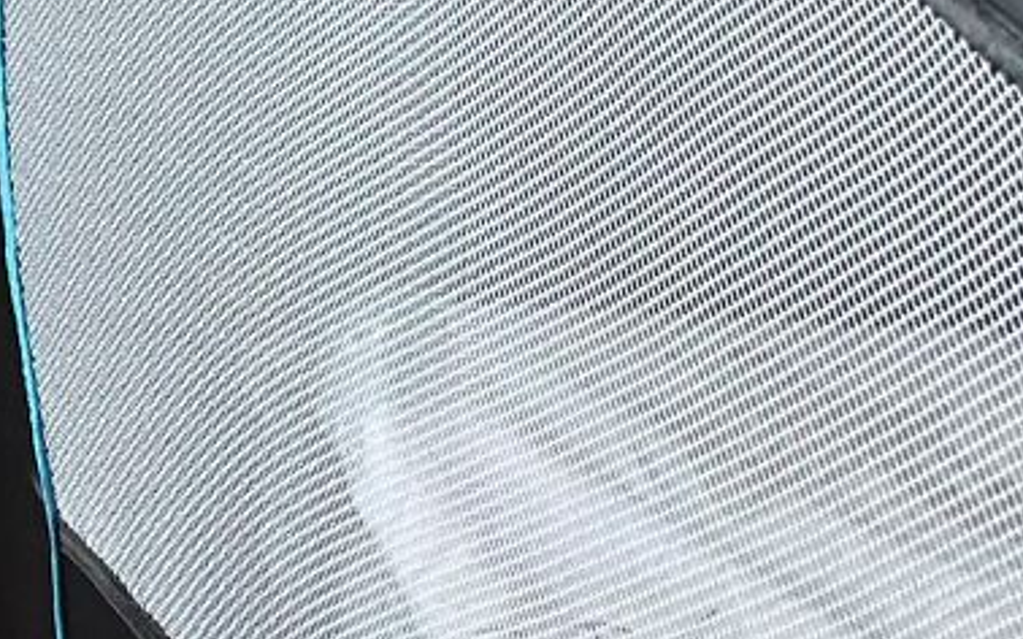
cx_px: -449
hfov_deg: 7.5
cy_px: -1040
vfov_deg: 4.6
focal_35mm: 276
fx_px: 7693
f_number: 1.78
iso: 125
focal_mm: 6.86
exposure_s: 1/65
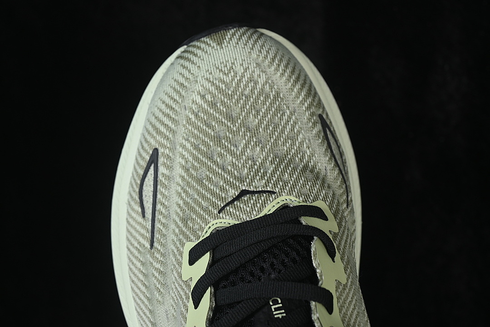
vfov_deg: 18.2
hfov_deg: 27.0
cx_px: 245
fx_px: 1021
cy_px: 164
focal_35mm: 75
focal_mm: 50
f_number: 7.1
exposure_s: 1/80
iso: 160
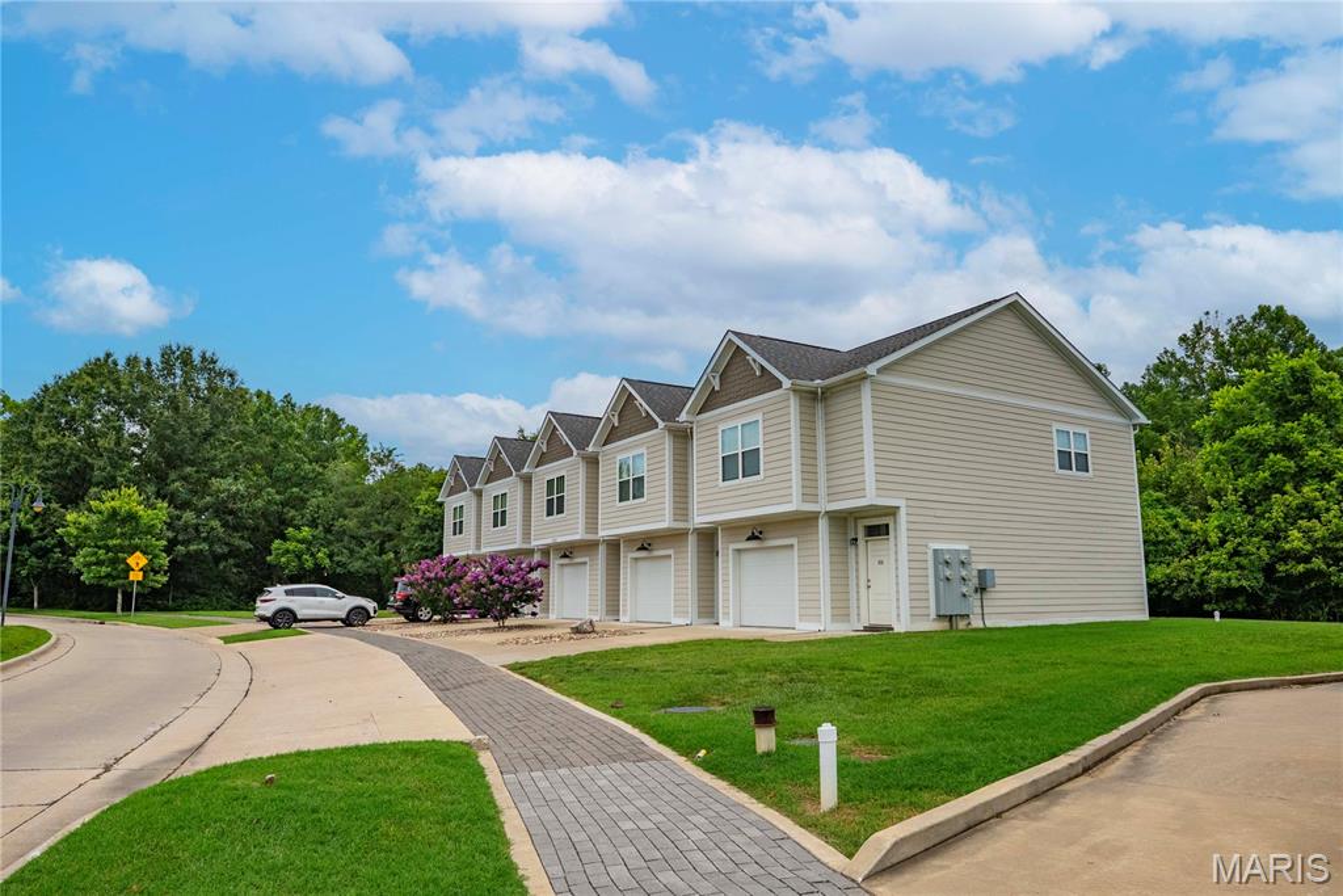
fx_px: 877
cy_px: 448
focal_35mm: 24
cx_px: 672
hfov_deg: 74.9
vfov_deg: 54.1
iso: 1000
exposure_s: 1/2000
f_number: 11
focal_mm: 23.5
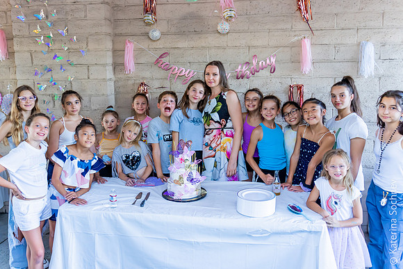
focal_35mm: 31
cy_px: 123
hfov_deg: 59.4
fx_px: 352
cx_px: 180
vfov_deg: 41.8
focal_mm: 28
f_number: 2.8
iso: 1600
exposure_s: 1/250
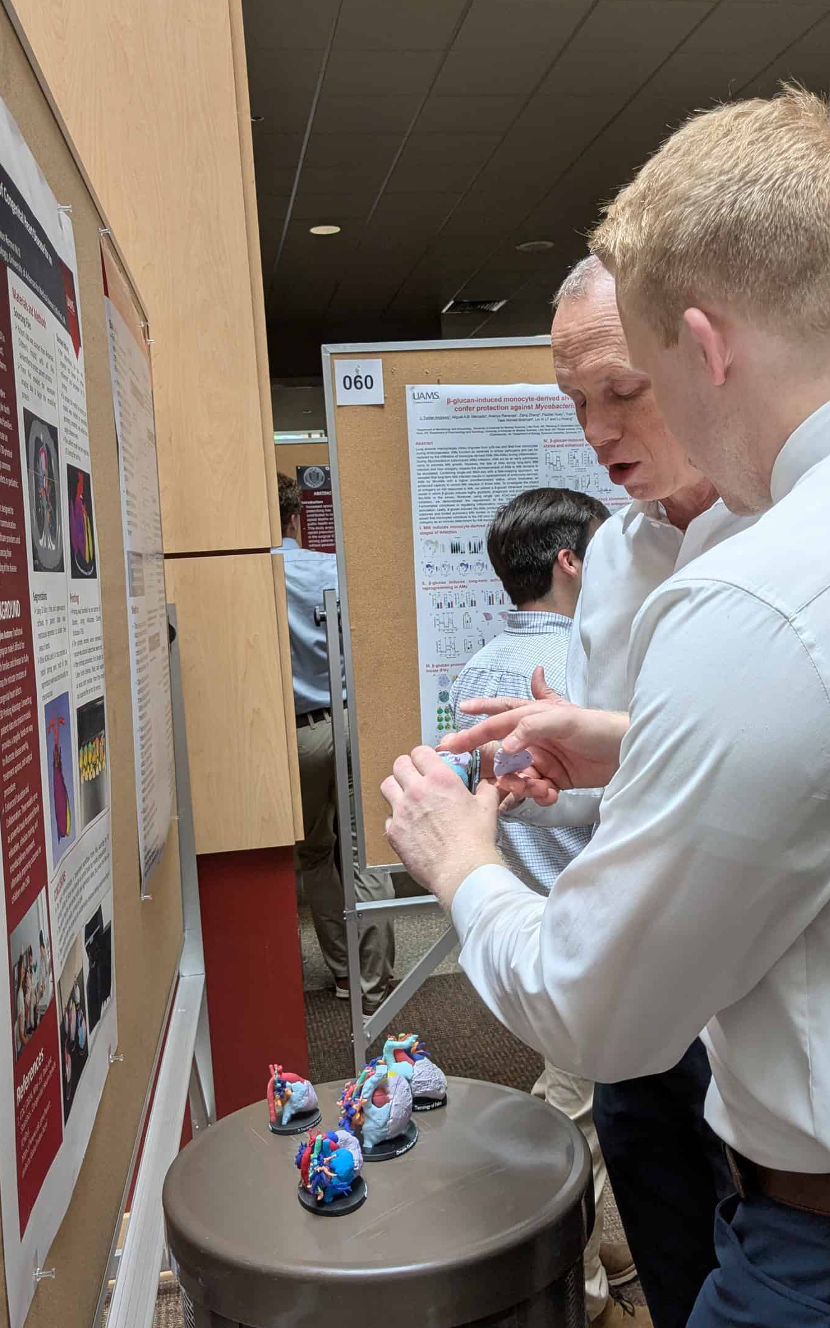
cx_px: 441
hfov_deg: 37.3
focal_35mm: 34
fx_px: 1230
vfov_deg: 56.7
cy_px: 693
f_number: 1.7
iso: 45
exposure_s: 1/120
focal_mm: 4.4
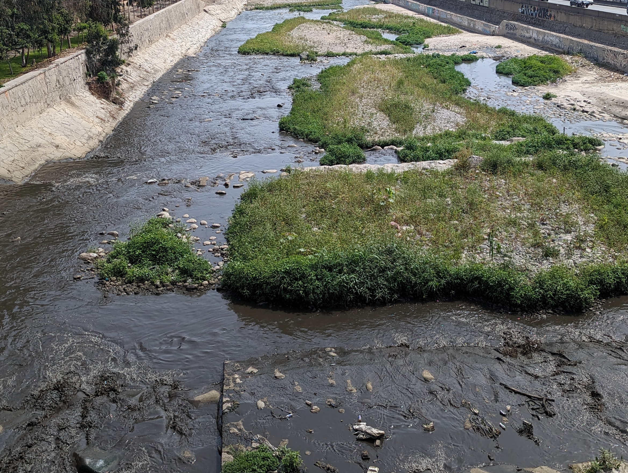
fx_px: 763
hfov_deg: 44.6
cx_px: 364
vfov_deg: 33.9
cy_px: 129
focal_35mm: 42
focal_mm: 6.81
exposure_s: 1/2262
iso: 52
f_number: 1.85
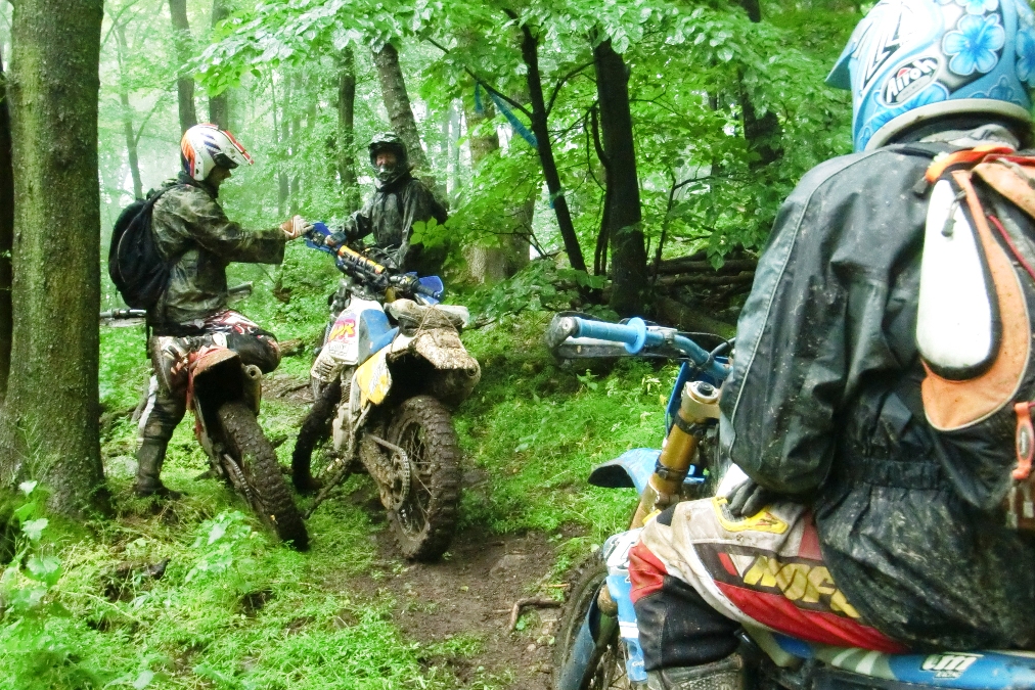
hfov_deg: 48.5
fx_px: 1150
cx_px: 518
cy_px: 337
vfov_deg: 33.4
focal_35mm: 40
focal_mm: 6.66
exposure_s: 1/60
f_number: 3.9
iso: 640
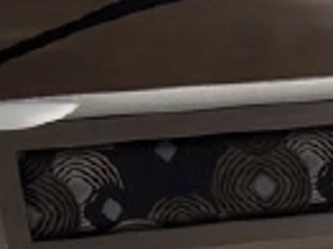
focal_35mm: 147
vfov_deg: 9.7
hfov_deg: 11.3
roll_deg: +4.3
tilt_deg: -8.7
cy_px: 389
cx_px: 785
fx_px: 1413
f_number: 1.78
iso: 200
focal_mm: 6.76
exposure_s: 1/105
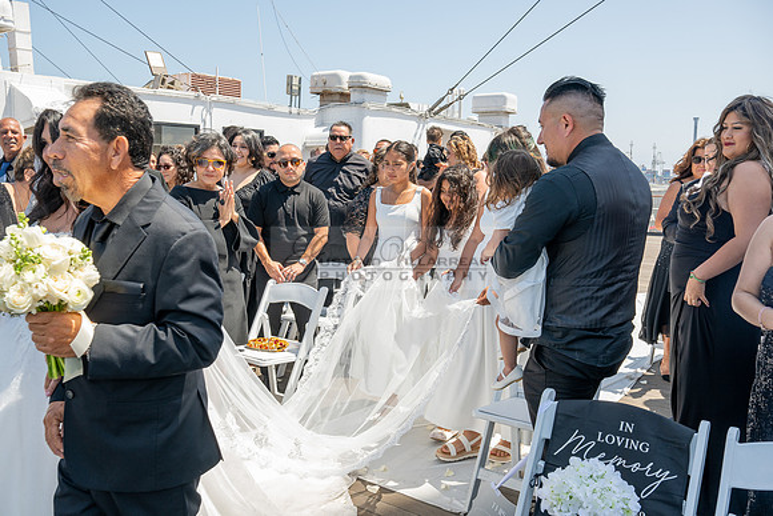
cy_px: 258
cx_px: 386
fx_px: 655
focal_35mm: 30
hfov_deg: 61.1
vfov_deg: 43.0
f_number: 9
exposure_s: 1/200
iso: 200
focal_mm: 30.5
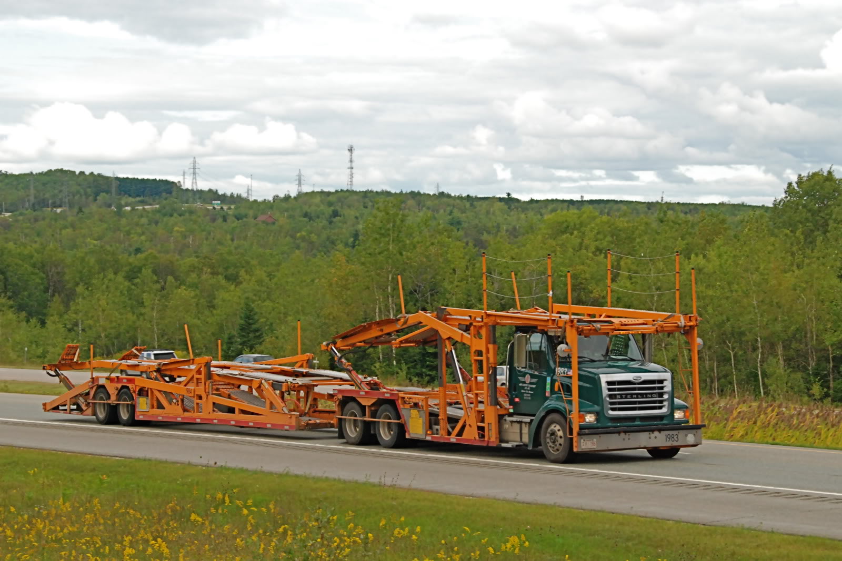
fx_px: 2105
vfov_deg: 15.2
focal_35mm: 90
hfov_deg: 22.6
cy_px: 280
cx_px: 421
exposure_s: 1/500
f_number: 9
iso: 640
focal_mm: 60
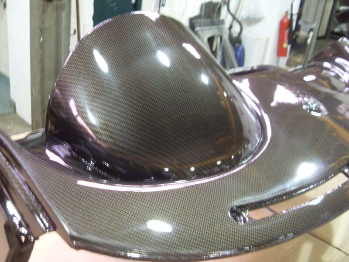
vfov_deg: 40.7
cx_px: 174
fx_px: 353
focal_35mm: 35
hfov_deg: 52.6
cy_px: 131
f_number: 2.8
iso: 200
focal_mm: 6.3
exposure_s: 1/8
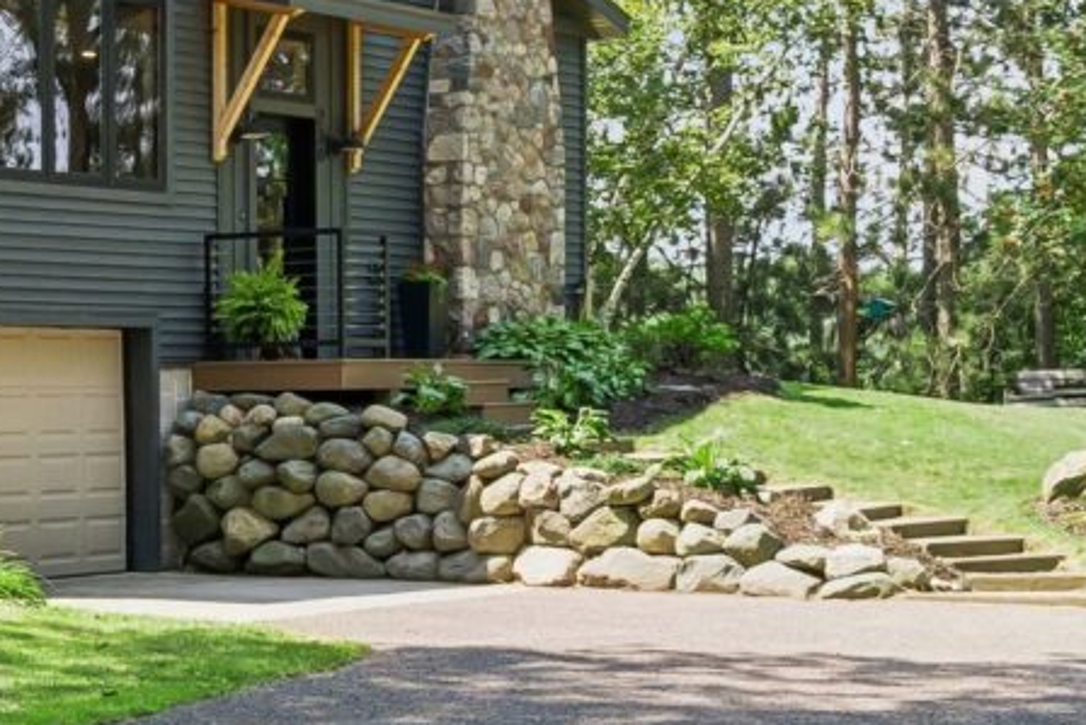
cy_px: 400
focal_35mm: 91
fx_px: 2746
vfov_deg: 15.0
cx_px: -114
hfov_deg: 21.2
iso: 800
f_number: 8
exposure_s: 1/400
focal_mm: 23
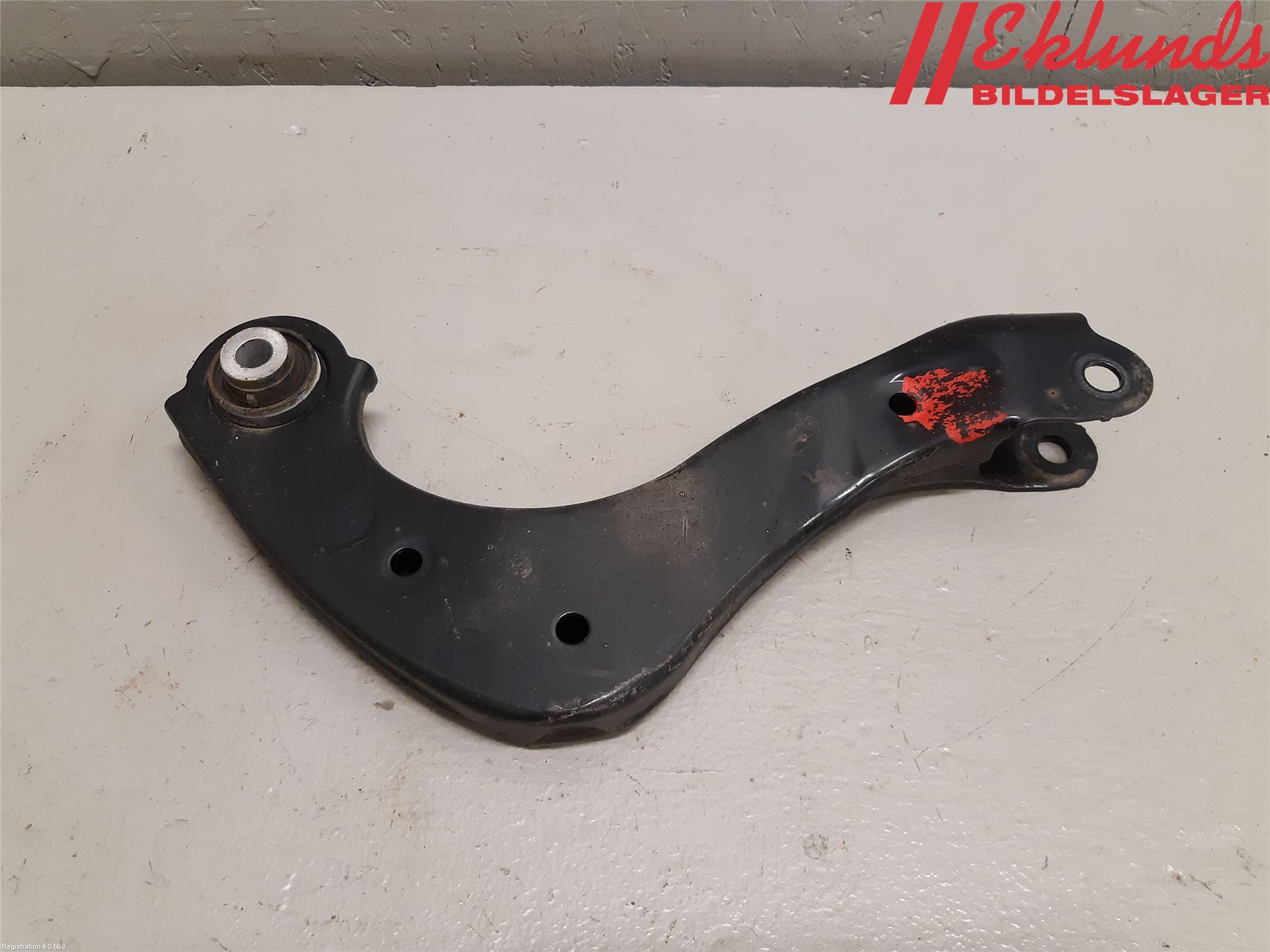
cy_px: 476
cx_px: 635
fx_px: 954
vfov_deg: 53.1
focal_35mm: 26
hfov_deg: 67.3
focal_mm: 3.93
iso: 200
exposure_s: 1/50
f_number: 1.7
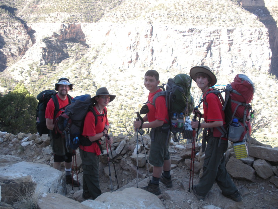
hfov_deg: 51.4
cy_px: 104
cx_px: 139
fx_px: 289
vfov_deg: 39.7
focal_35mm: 36
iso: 64
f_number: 3.5
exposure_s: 1/90.1
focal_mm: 6.3
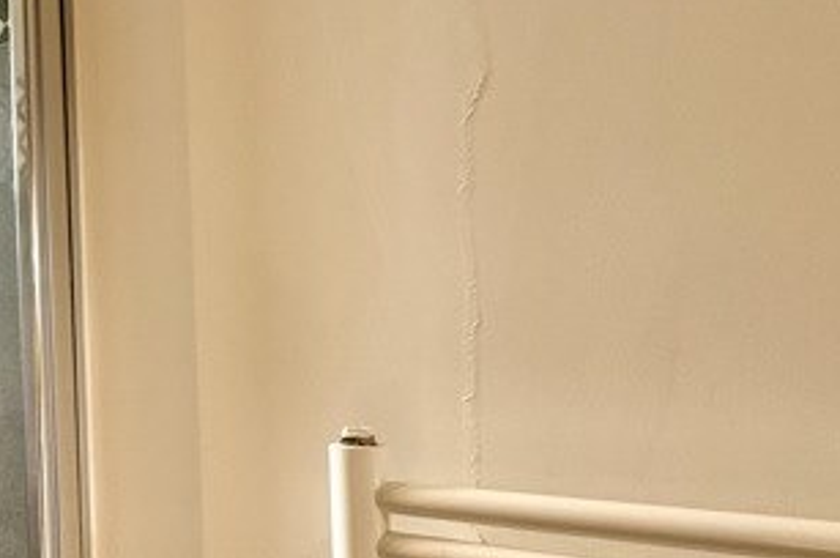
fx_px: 886
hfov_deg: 39.8
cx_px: -115
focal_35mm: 38
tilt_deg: +1.2
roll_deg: +1.9
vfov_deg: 34.8
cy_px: 353
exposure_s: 1/100
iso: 160
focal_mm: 2.22
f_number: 2.2
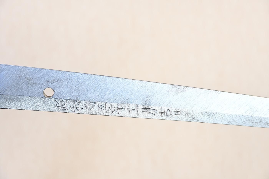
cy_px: 90
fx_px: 549
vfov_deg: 18.5
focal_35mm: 74
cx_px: 134
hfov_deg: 27.5
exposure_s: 1/2
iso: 100
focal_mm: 49
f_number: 4.8
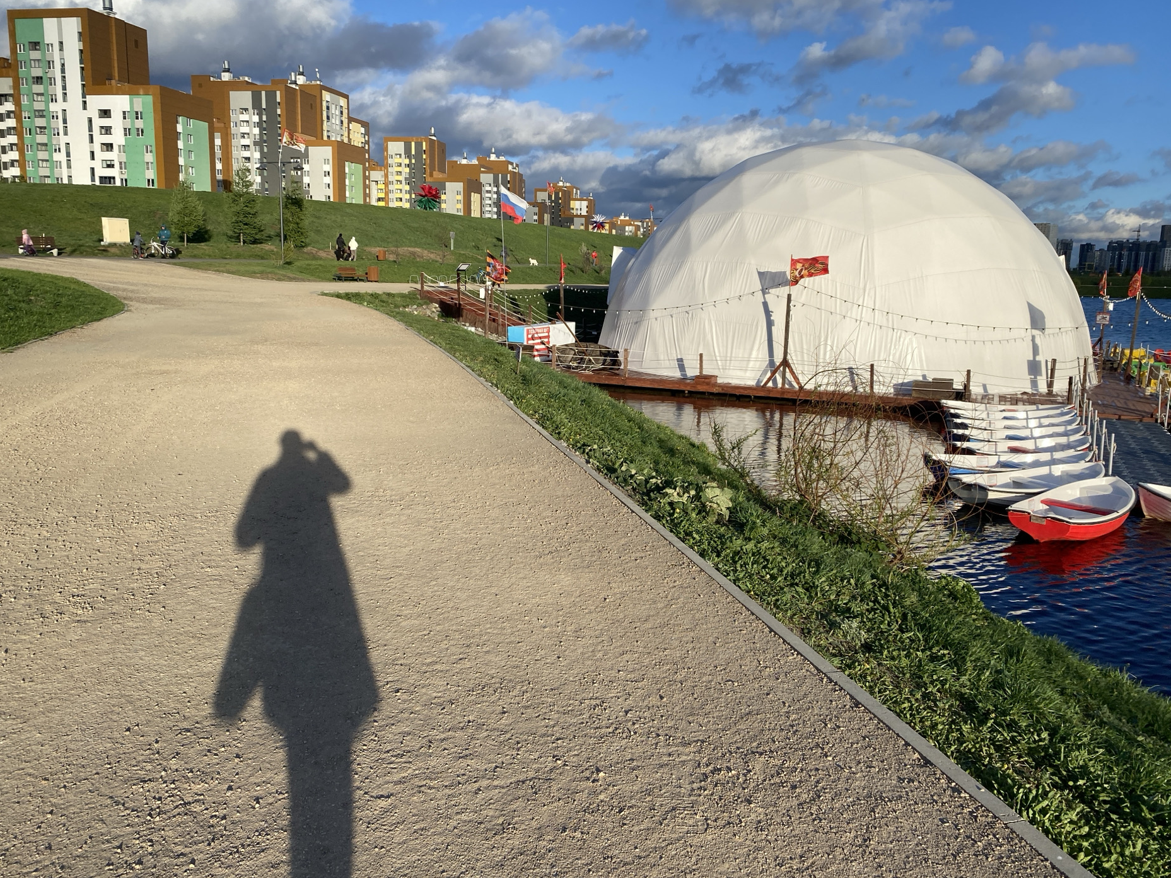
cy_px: 439
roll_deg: -0.9
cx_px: 617
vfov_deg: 49.8
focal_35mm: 28
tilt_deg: -7.0
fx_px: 947
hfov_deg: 63.4
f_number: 1.8
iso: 32
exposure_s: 1/2890
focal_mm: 4.25
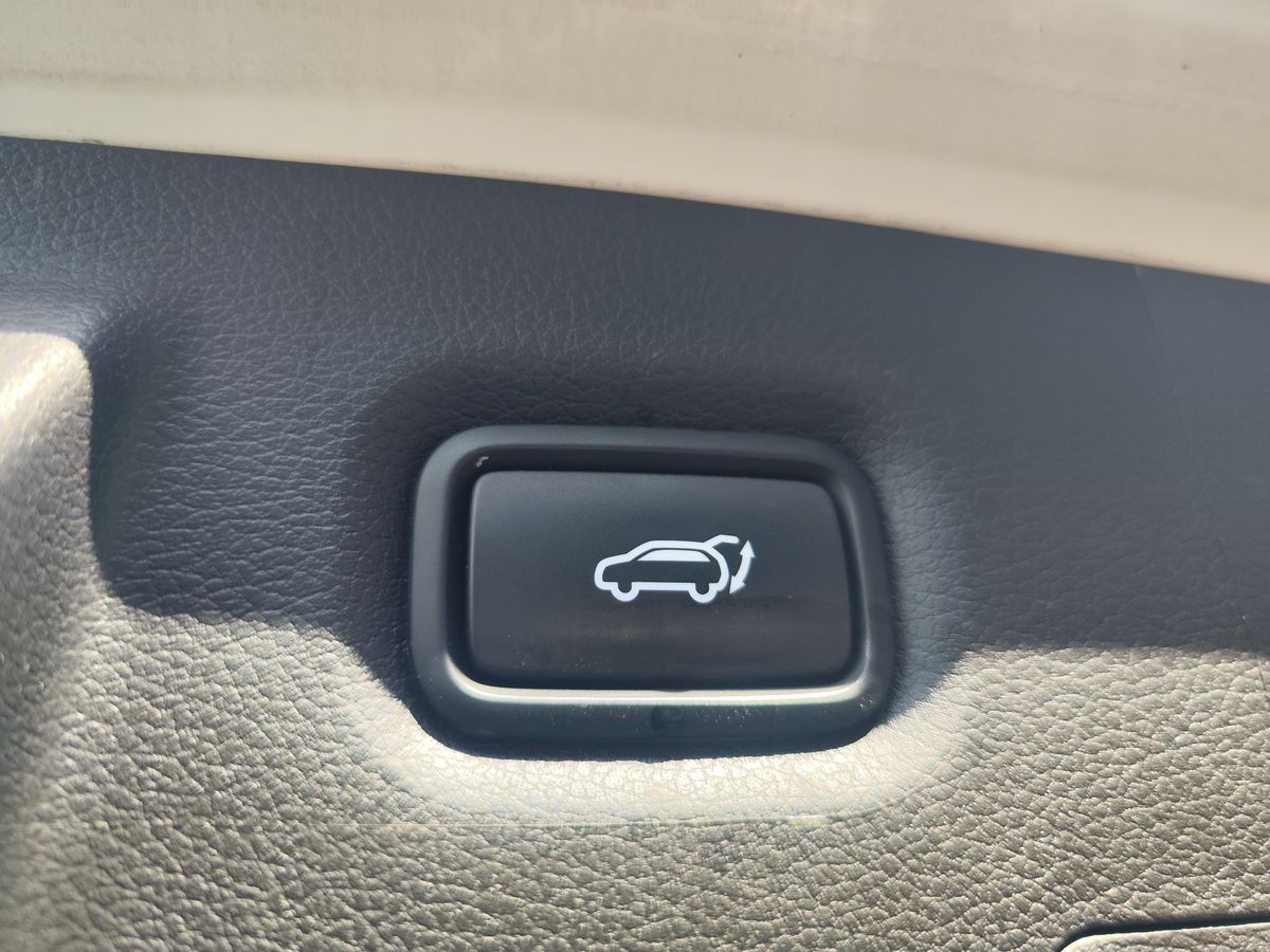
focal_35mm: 23
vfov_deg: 58.9
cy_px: 476
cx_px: 635
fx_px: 844
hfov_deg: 73.9
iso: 200
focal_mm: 7.01
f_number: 1.69
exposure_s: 1/575
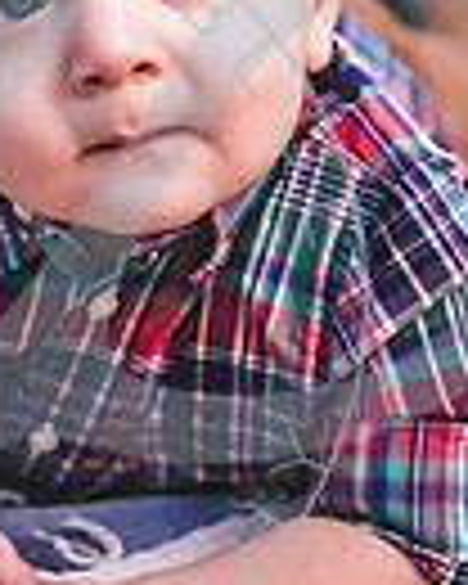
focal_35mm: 169
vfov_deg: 11.3
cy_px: -45
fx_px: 2926
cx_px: 153
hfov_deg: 9.1
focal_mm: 52
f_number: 2.8
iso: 100
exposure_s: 1/160
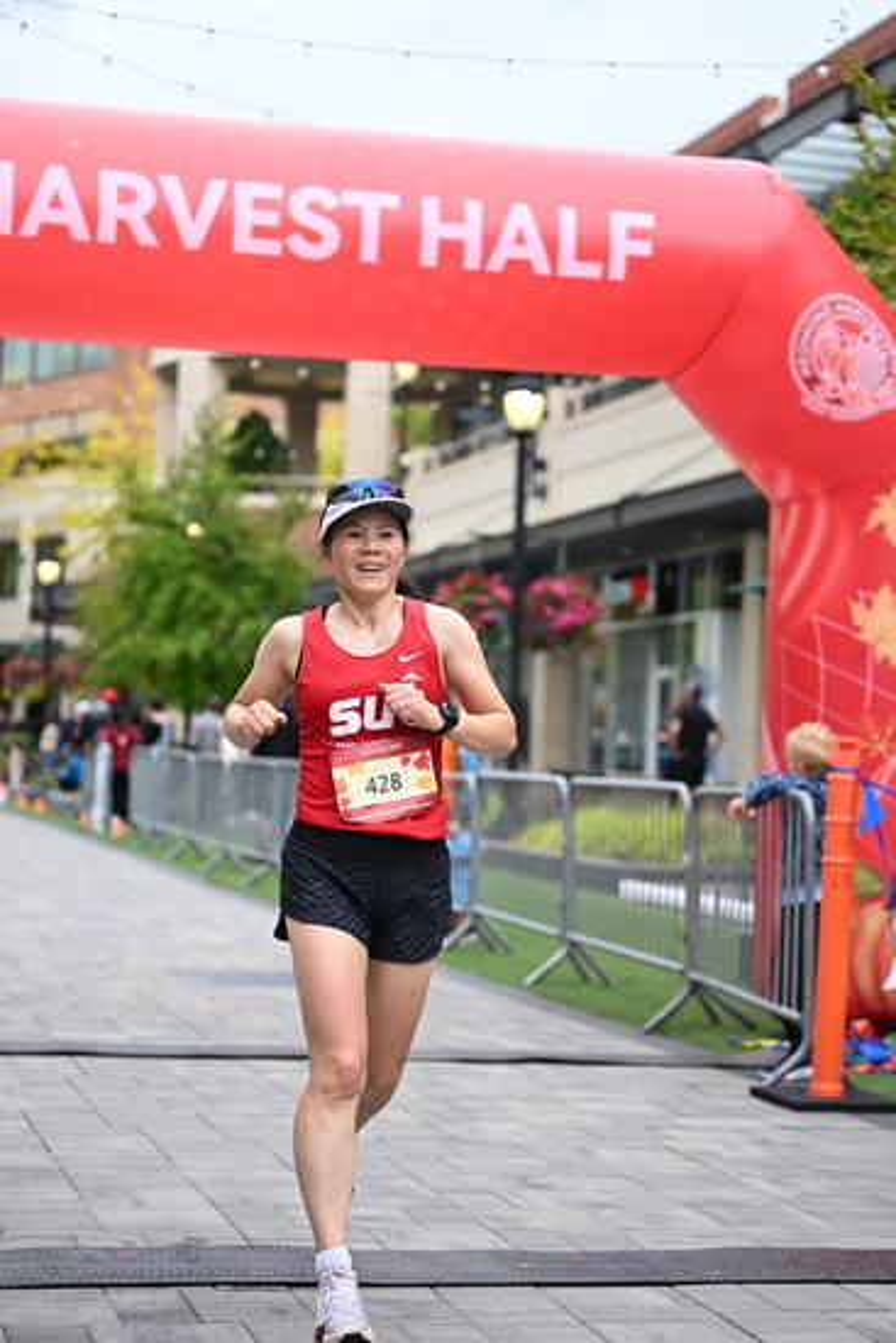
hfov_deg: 19.5
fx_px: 2611
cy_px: 672
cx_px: 448
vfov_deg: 28.8
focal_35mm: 70
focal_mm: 70
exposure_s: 1/2000
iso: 640
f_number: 2.8
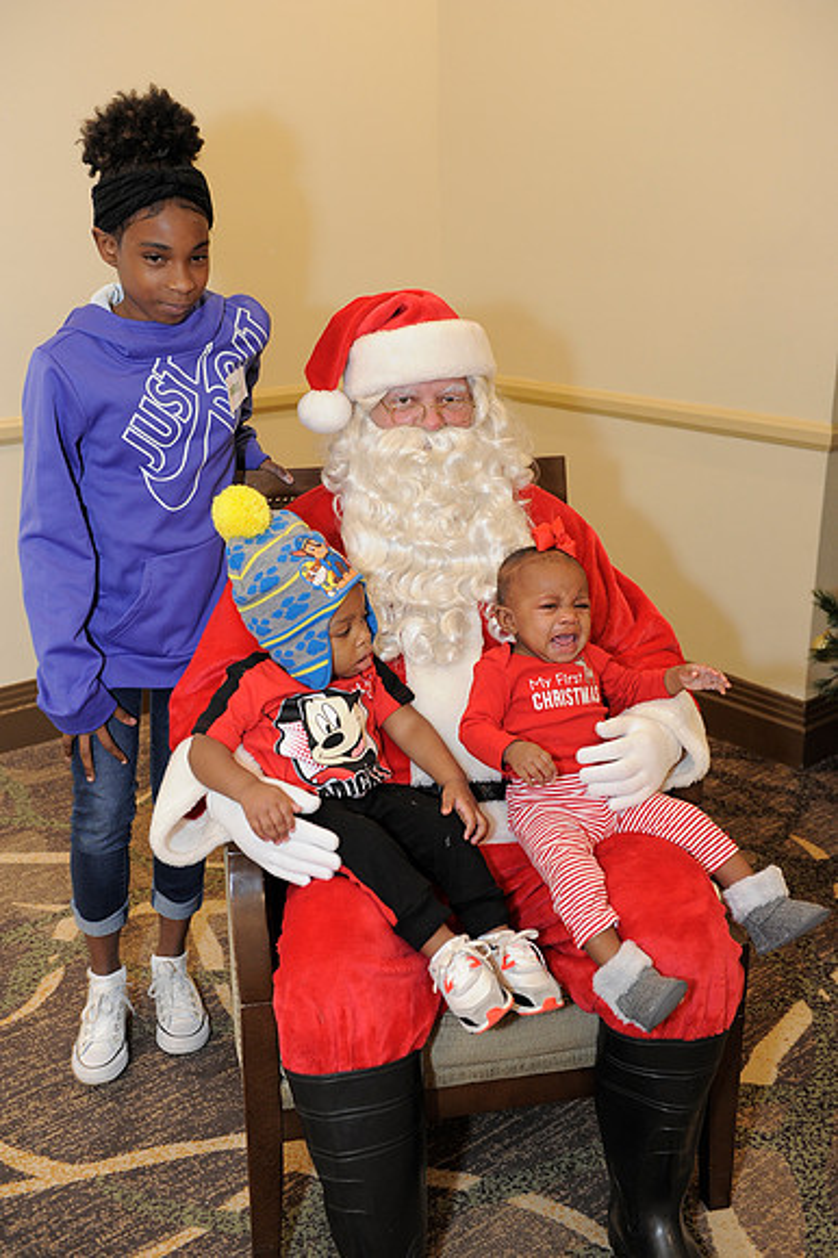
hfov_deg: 35.0
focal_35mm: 38
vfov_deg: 50.7
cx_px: 419
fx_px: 1328
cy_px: 629
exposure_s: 1/100
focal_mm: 38
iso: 1600
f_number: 4
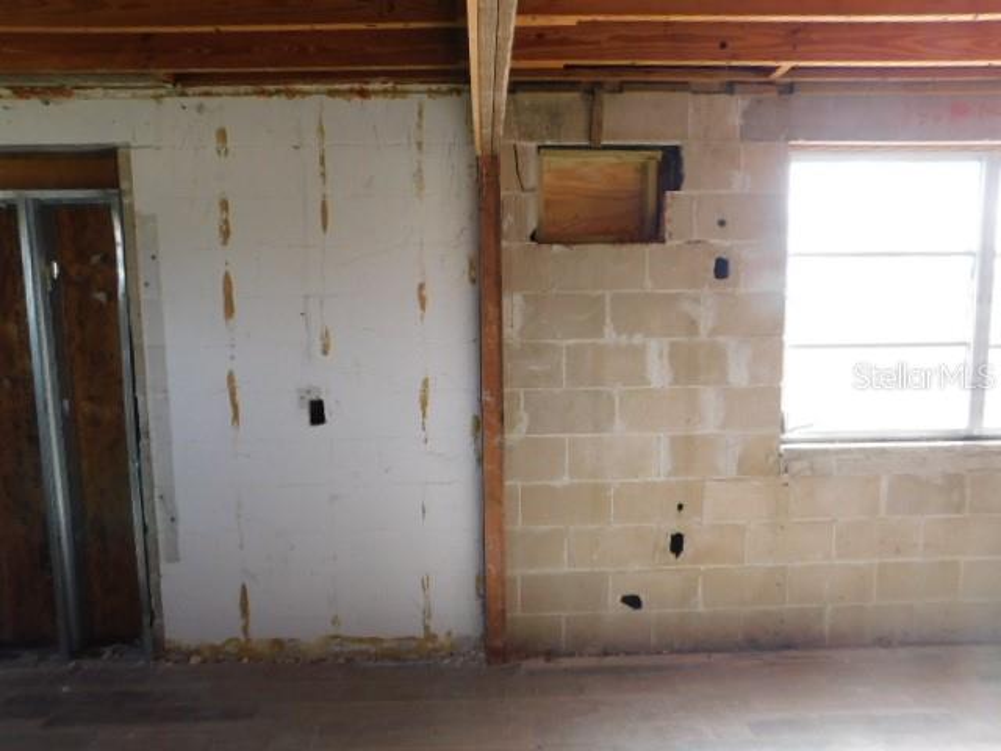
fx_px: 665
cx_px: 500
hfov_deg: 73.9
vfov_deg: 58.9
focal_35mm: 23
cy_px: 376
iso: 125
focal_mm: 4
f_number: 3
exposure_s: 1/80
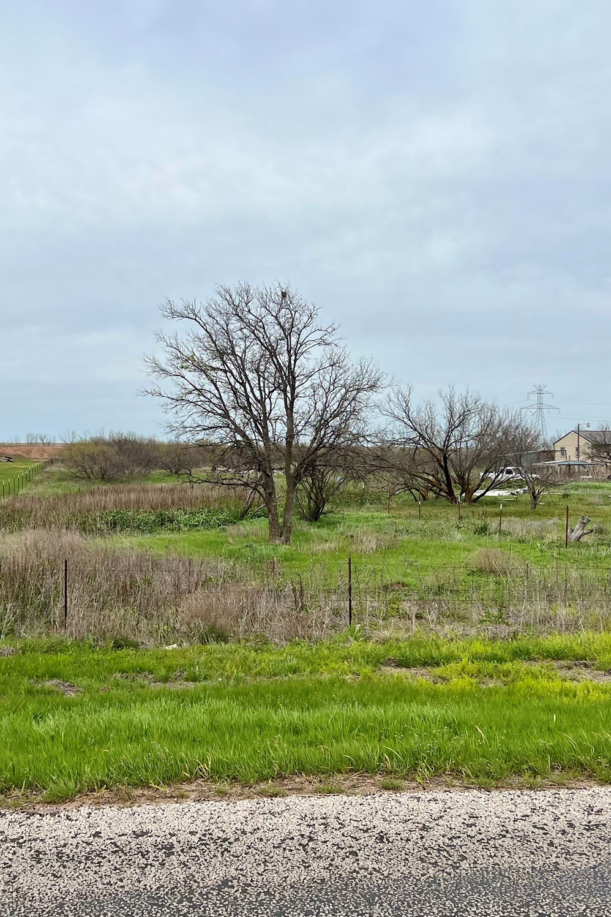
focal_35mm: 37
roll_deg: +1.5
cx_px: 184
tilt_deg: -1.1
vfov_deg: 51.9
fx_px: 942
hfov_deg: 35.4
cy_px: 450
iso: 50
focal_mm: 5.7
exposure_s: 1/6579
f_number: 1.5
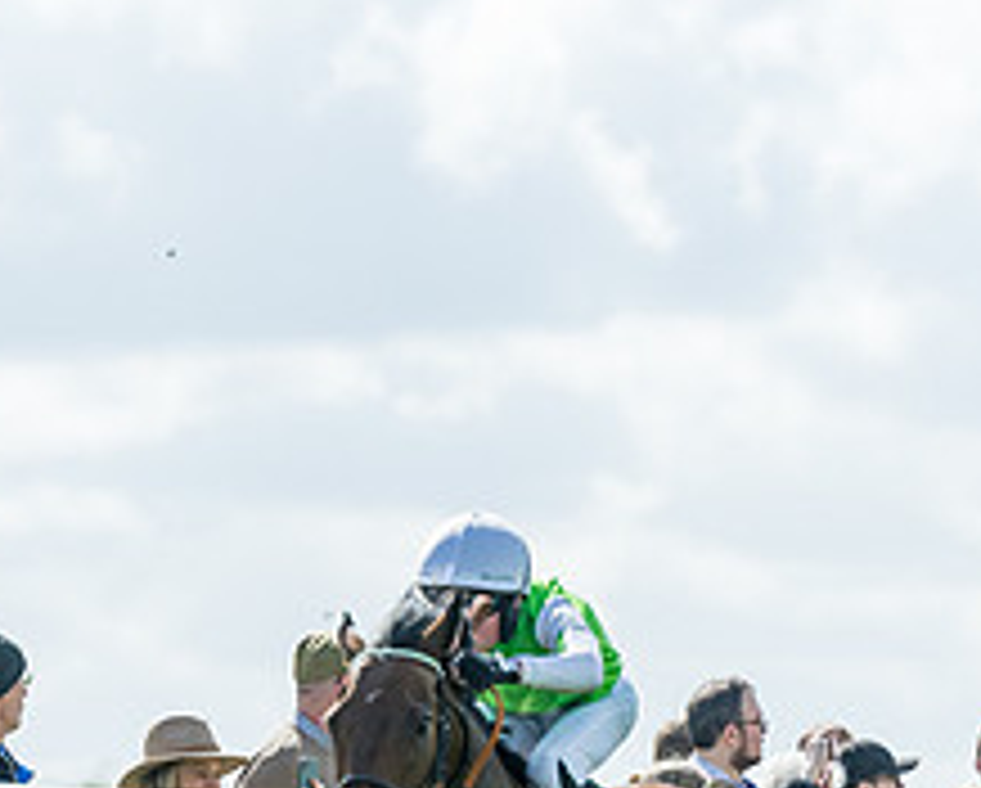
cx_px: 494
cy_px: 977
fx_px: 18316
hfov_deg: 3.1
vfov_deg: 2.5
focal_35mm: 630
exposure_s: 1/4000
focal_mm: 160
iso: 400
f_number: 4
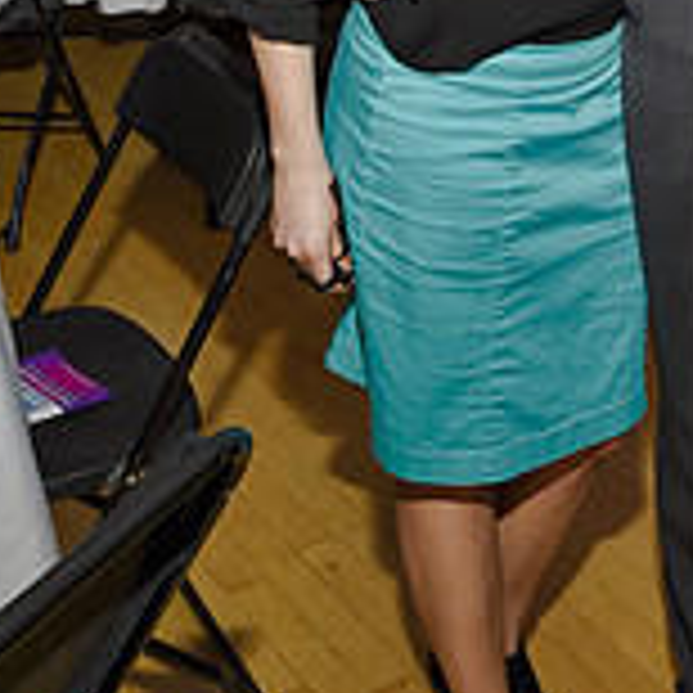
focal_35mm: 77
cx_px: 603
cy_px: -243
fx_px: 1744
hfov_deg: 22.0
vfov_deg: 20.3
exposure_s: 1/60
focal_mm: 31
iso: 200
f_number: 5
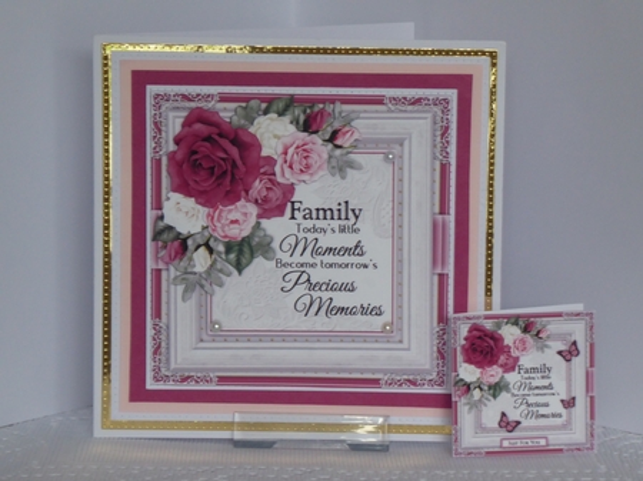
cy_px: 240
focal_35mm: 150
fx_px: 2785
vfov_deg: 9.9
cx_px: 322
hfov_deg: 13.2
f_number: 5.3
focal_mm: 24.2
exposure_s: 1/60
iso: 400
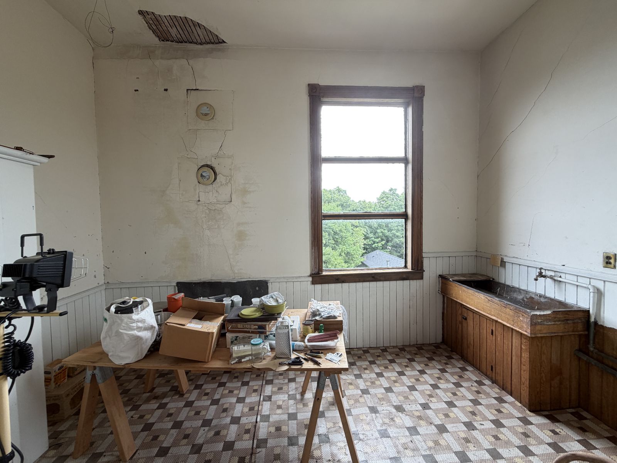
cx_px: 308
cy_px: 232
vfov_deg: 85.7
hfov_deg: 102.1
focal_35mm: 14
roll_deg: +0.3
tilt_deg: -2.6
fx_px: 250
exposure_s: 1/121
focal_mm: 2.22
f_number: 2.2
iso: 80
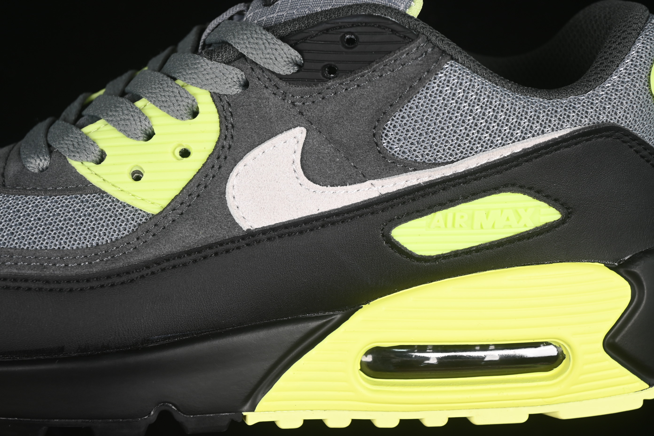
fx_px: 1362
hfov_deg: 27.0
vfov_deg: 18.2
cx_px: 327
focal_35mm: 75
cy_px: 218
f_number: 6.3
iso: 160
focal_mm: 50
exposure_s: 1/60
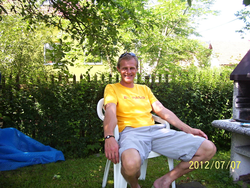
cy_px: 94
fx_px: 246
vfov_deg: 41.8
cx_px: 125
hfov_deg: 54.0
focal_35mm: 34
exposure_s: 1/180
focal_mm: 5.6
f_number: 2.7
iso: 80
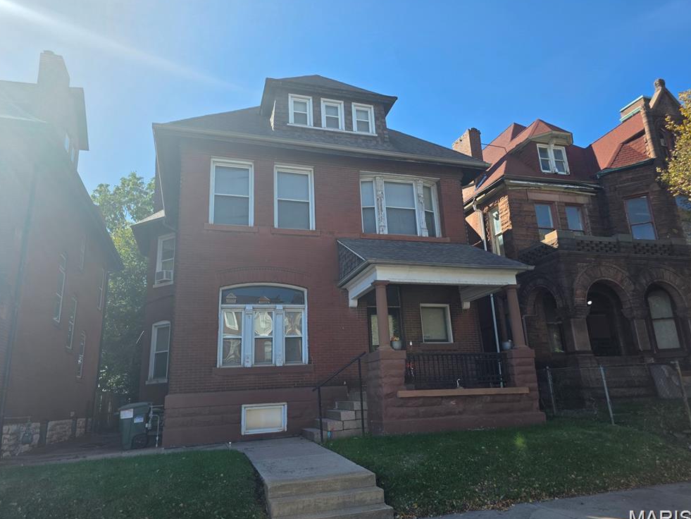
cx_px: 339
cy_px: 262
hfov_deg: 71.6
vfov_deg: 56.8
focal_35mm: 24
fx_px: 479
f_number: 1.7
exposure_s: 1/3657
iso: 80
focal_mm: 6.3
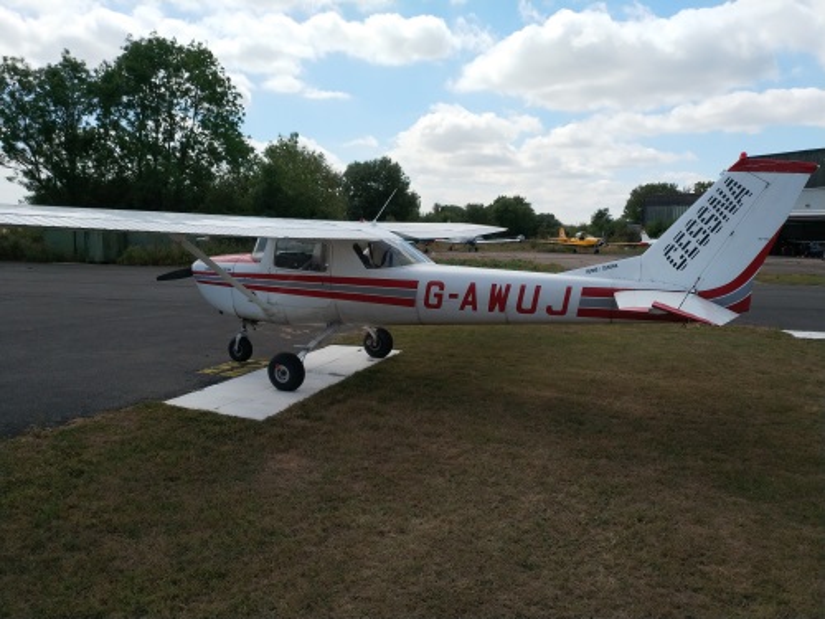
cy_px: 310
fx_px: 763
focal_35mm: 32
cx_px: 412
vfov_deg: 44.2
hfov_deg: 56.8
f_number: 2
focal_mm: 4.5
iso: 150
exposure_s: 1/2363
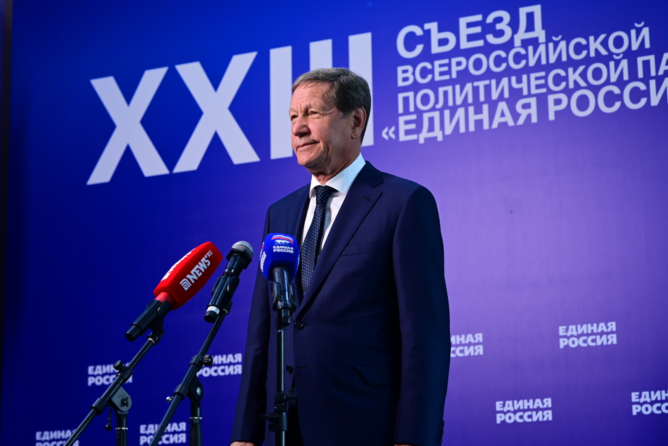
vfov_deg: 16.1
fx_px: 1577
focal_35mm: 85
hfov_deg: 23.9
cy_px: 223
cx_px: 334
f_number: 4.5
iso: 1250
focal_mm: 85
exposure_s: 1/160
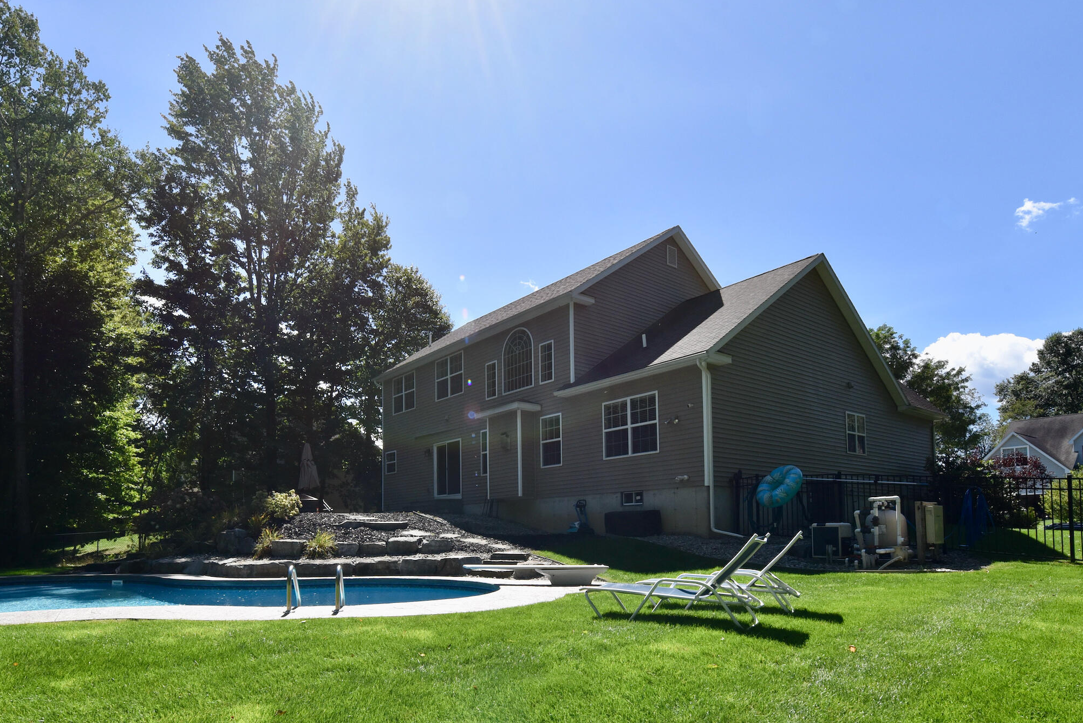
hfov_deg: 80.9
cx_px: 478
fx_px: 632
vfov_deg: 57.7
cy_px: 502
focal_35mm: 21
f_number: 13
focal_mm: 14
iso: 800
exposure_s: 1/640
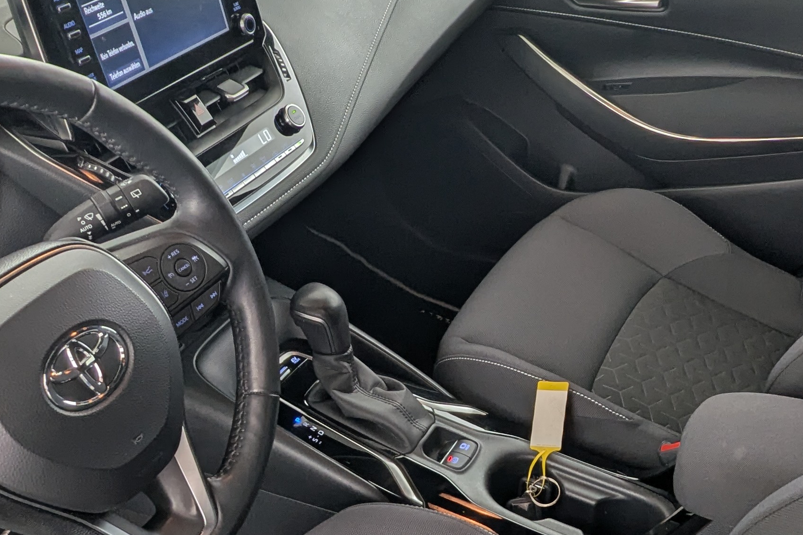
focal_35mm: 40
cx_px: 465
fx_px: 892
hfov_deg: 48.3
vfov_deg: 32.2
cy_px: 450
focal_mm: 2.35
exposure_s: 1/44.7
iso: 76
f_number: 2.2
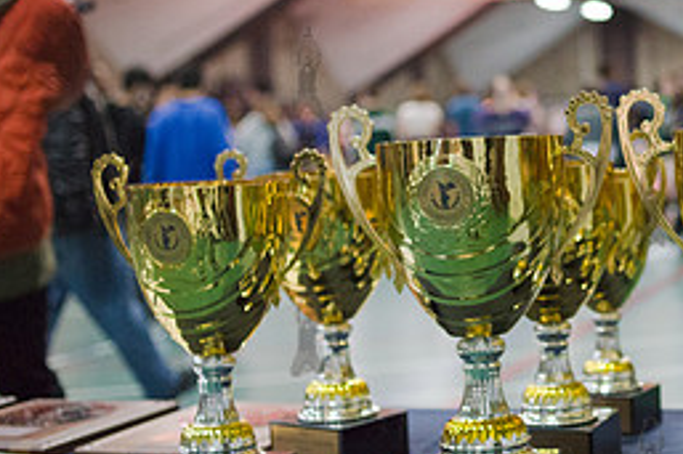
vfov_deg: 17.2
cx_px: 648
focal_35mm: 79
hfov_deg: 24.7
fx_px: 1498
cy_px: 200
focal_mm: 35
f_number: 3.2
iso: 4000
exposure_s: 1/400
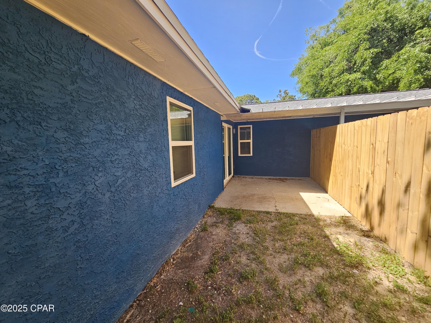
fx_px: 162
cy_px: 162
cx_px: 216
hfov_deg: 106.2
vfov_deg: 89.9
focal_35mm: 13
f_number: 2.2
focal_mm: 2.2
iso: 100
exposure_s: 1/1000
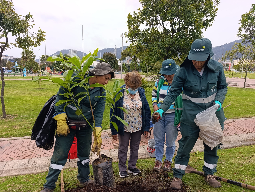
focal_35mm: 23
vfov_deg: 59.0
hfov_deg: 73.8
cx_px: 128
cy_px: 96
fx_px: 170
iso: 50
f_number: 1.6
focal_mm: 6.14
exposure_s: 1/240
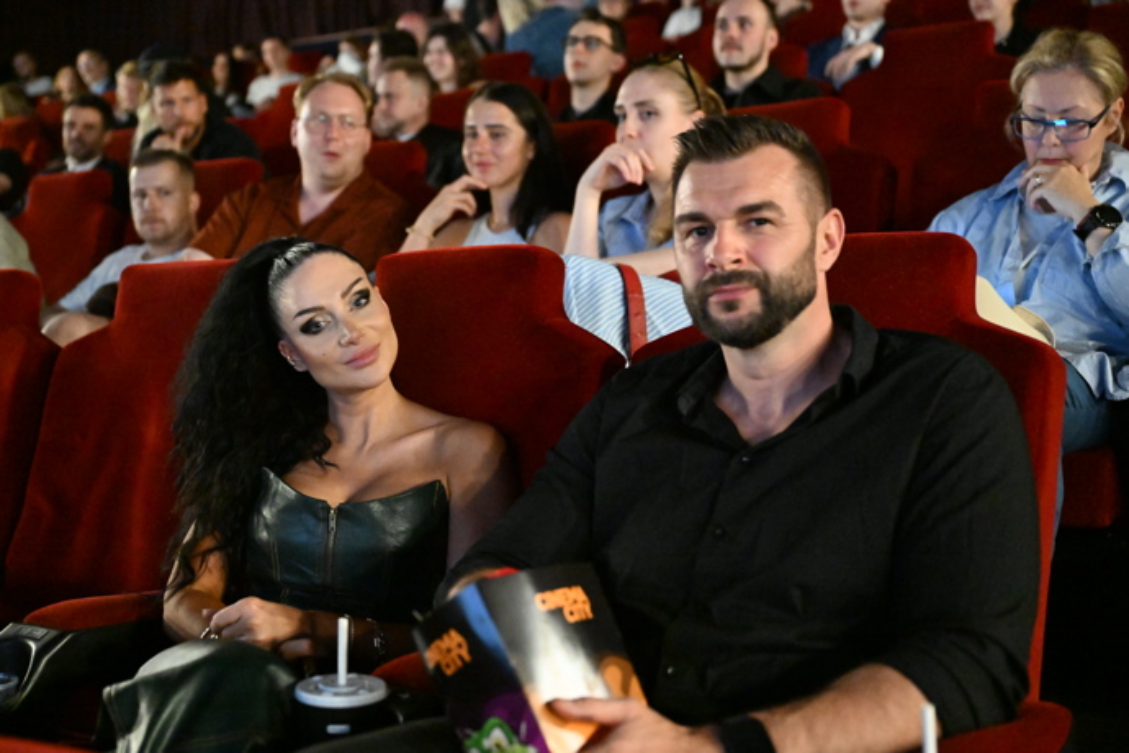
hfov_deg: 44.5
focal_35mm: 44
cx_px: 564
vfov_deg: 30.5
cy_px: 376
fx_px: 1380
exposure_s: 1/80
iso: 20000
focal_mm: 44
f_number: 2.8
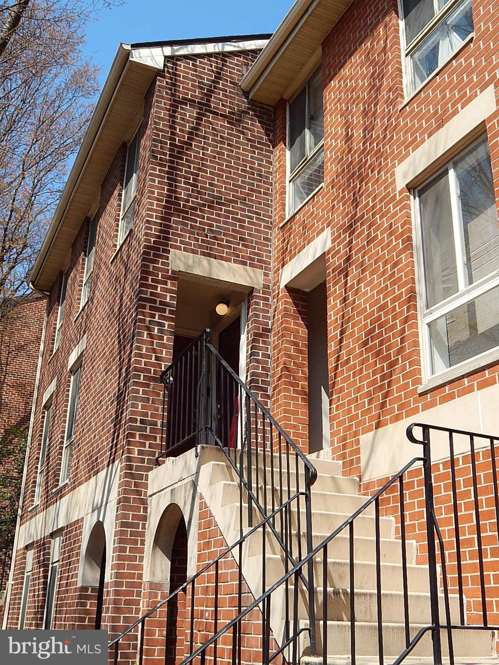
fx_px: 730
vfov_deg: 49.0
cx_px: 250
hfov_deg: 37.7
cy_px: 332
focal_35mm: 38
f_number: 3.4
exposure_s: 1/1000
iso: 125
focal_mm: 6.8
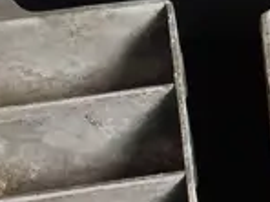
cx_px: 500
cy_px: 249
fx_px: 1459
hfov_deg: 10.0
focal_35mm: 187
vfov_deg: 7.9
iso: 100
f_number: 2
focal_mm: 2.87
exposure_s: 1/100
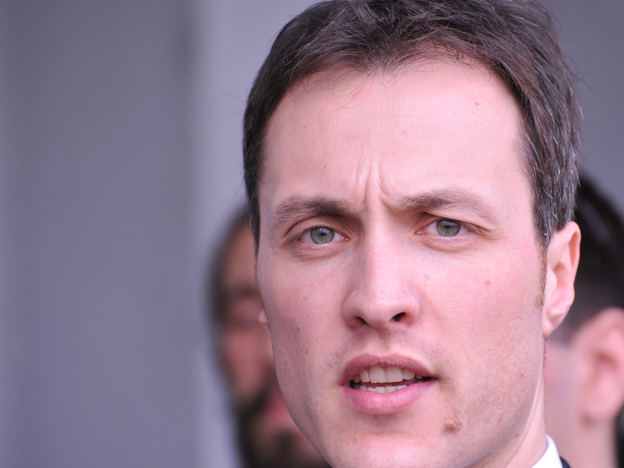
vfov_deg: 5.7
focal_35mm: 262
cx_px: 354
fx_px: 4723
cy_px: 261
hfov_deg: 7.6
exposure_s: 1/640
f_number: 5.6
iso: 800
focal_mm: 180
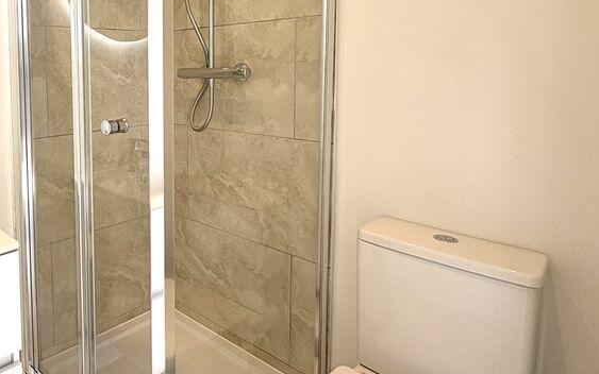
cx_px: 101
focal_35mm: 27
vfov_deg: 44.8
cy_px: 102
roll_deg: +1.9
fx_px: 441
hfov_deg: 61.4
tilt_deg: -4.7
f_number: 2.2
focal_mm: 2.22
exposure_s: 1/138
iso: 64
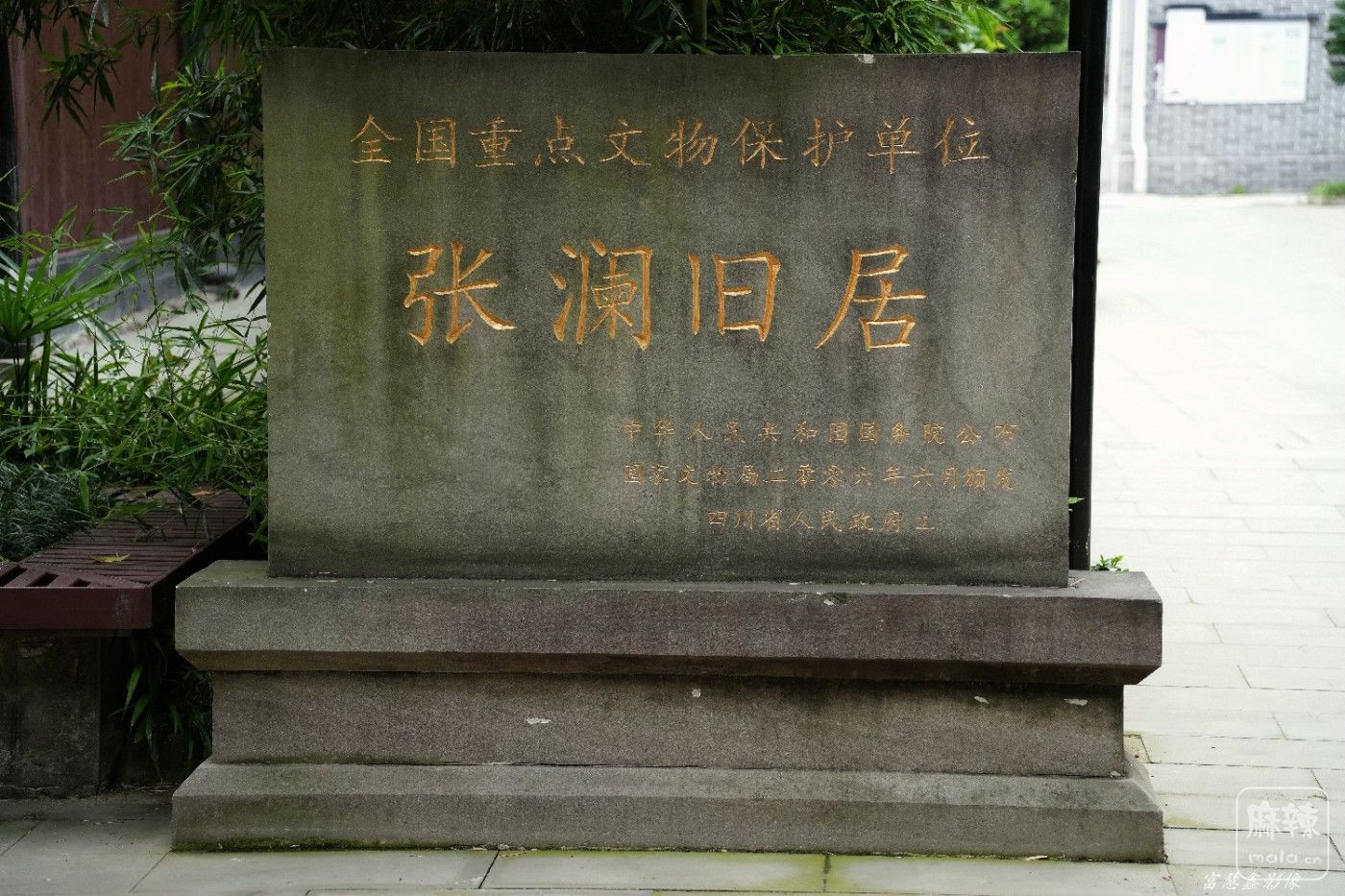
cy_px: 448
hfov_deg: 21.0
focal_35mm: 97
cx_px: 672
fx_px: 3623
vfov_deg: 14.1
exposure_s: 1/160
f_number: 5.6
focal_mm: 97
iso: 800
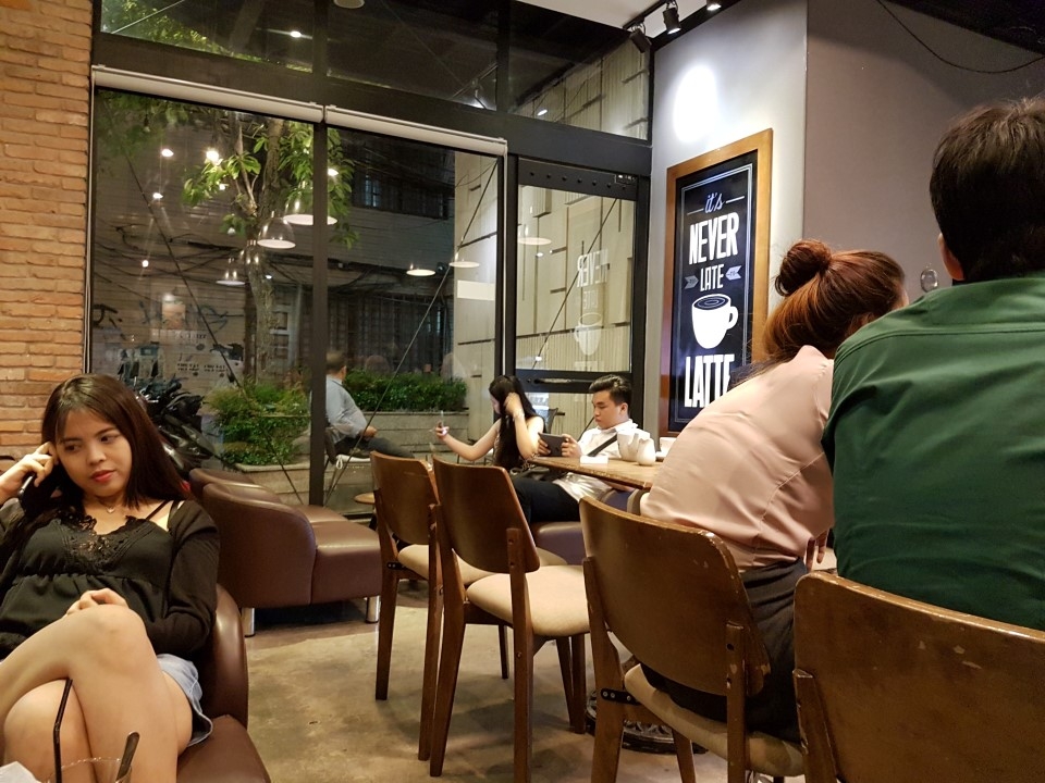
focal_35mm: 26
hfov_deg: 67.3
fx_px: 785
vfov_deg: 53.1
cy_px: 392
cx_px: 522
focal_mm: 4.2
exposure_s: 1/10
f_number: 1.7
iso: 250
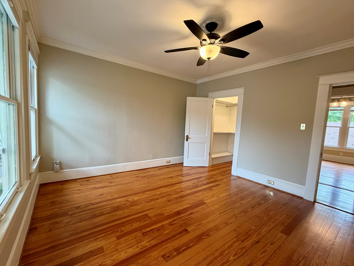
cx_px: 165
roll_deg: -2.7
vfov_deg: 81.8
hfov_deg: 98.0
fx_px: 153
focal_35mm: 15
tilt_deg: -5.1
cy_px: 134
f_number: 2.2
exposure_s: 1/60
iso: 250
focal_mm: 2.22
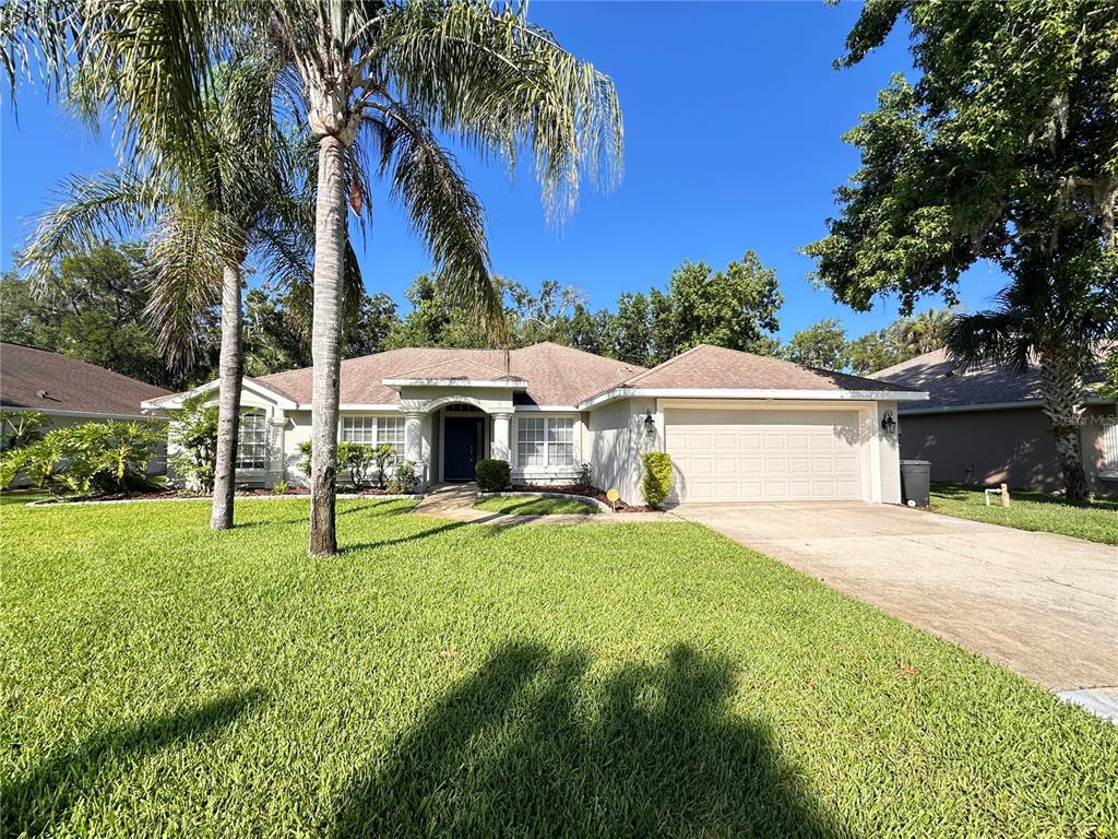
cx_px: 559
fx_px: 452
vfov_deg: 85.7
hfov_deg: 102.1
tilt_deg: +2.7
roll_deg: -1.0
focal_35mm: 14
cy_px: 420
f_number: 2.2
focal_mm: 2.22
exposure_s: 1/584
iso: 40
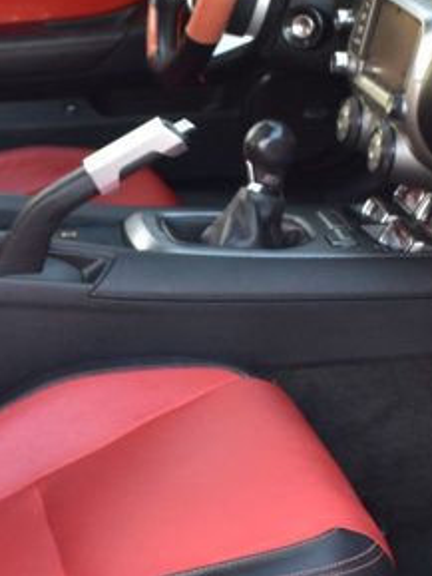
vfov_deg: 19.2
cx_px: 143
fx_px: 1696
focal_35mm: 102
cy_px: 397
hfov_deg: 14.5
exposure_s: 1/15
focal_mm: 20
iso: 640
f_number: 6.3
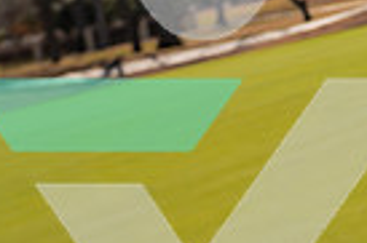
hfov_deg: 12.1
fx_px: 1599
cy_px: -103
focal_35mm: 157
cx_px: 654
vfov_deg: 8.6
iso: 100
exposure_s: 1/250
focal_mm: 37
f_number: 5.6
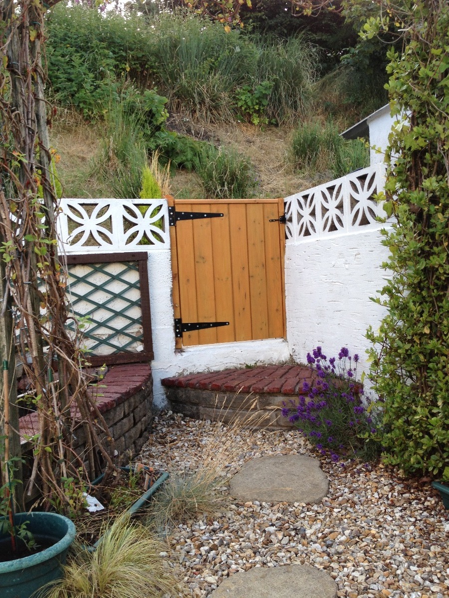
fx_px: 605
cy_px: 299
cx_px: 224
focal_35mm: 35
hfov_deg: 40.7
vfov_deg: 52.6
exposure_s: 1/147
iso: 50
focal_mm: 4.28
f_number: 2.4
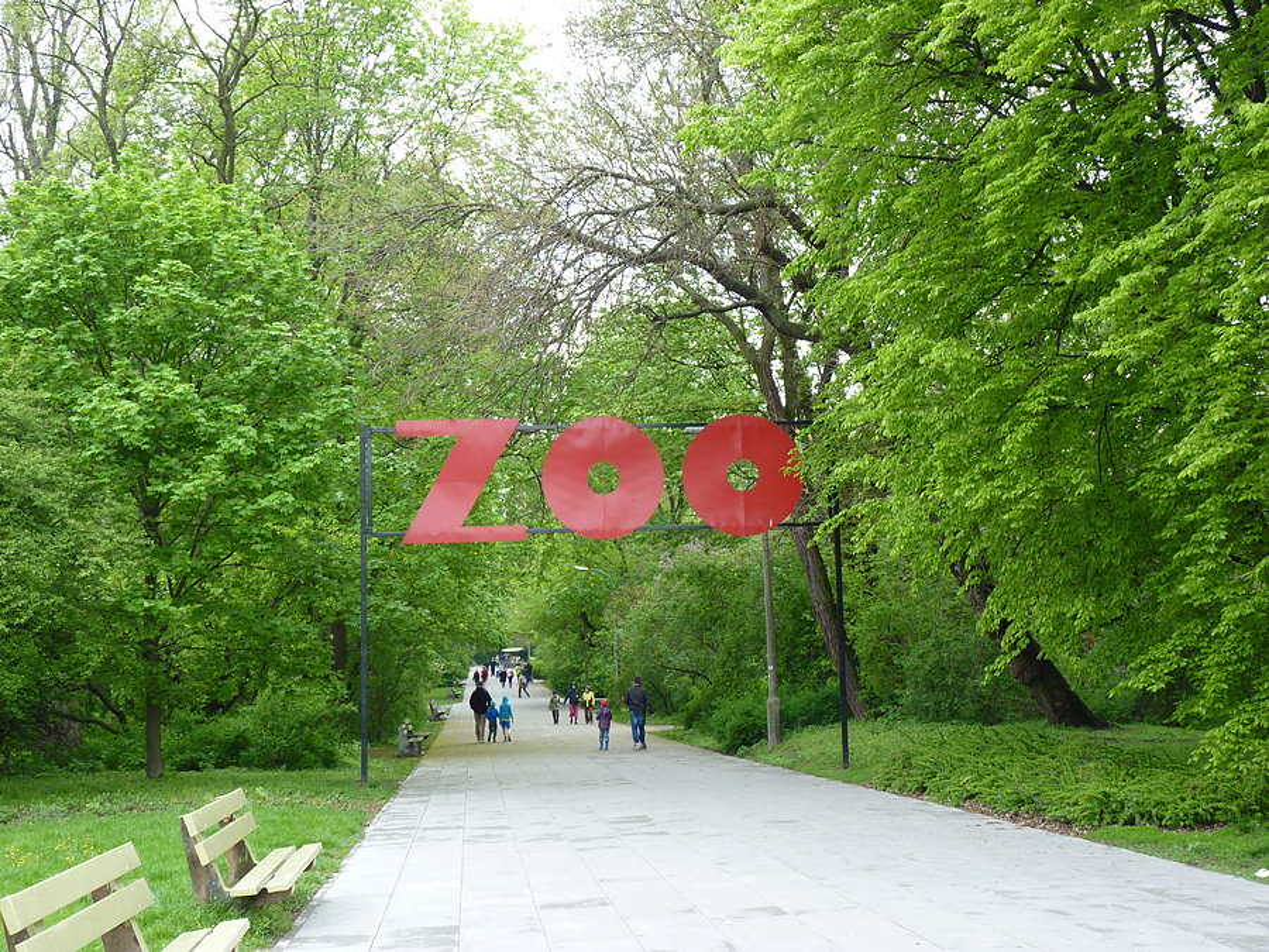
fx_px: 1650
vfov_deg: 32.2
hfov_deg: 42.1
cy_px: 476
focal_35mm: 45
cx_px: 634
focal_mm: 8
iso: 100
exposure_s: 1/30
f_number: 3.2
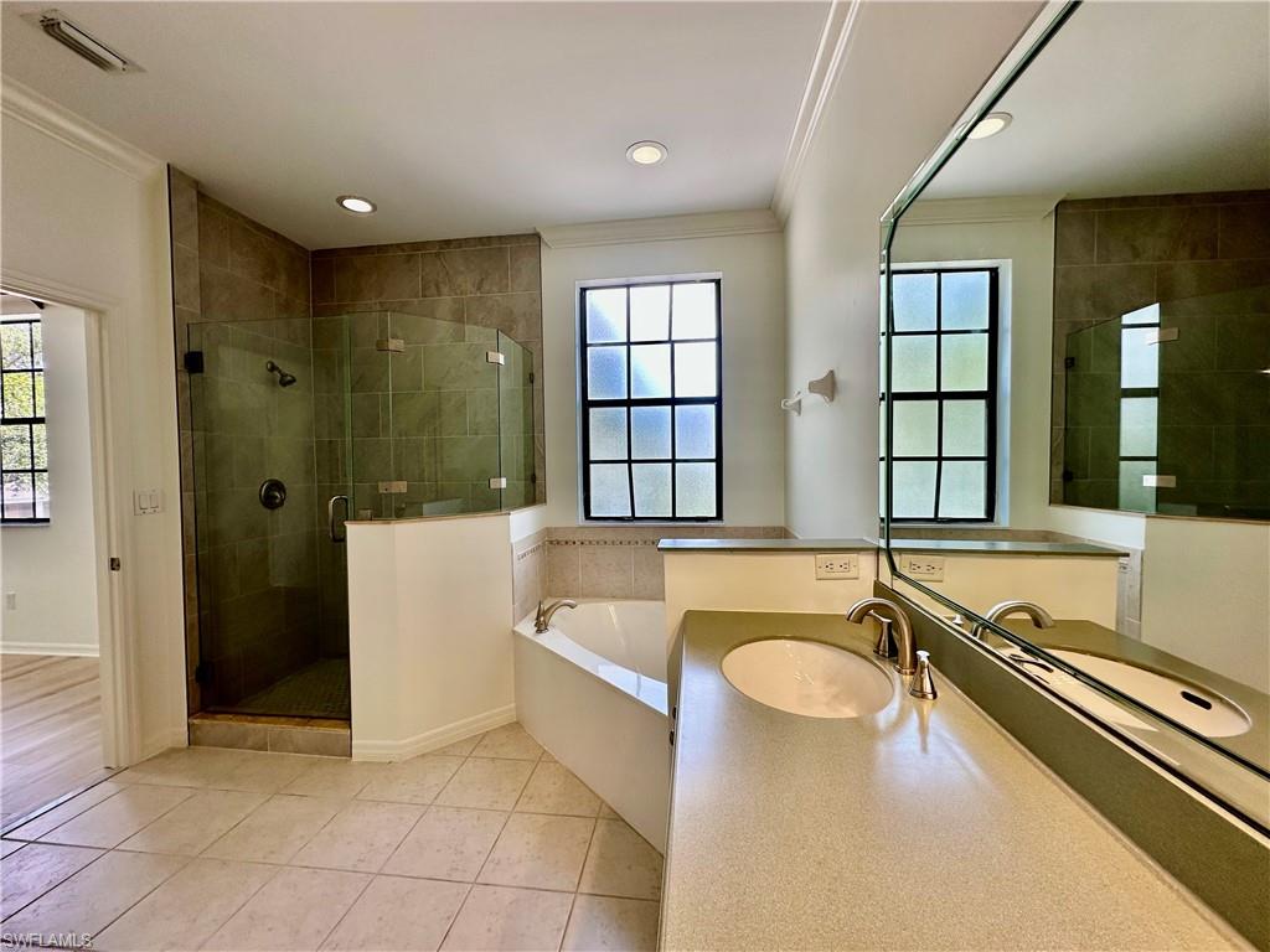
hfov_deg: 102.1
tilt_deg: -0.8
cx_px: 635
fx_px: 514
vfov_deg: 85.7
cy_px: 476
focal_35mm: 14
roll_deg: +0.6
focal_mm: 2.22
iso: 40
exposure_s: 1/152
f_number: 2.2
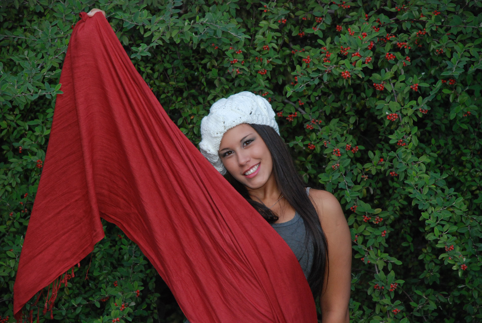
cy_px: 162
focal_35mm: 188
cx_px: 241
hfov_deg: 11.0
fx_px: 2513
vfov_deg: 7.3
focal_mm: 125
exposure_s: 1/100
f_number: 7.1
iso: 640
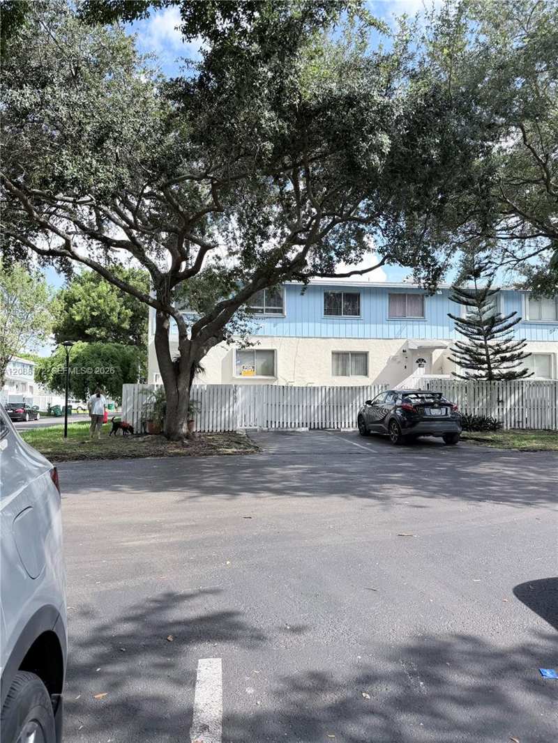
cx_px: 279
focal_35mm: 24
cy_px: 372
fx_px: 516
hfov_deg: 56.8
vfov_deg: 71.6
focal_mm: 6.76
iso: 100
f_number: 1.78
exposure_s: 1/2000
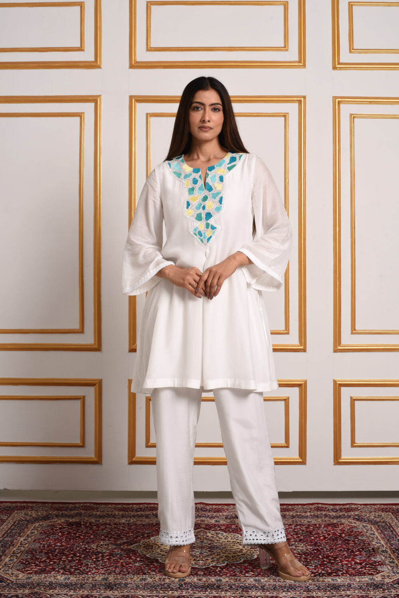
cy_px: 299
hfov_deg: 27.0
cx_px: 200
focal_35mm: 50
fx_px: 830
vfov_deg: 39.6
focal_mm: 50
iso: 80
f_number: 11
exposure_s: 1/125
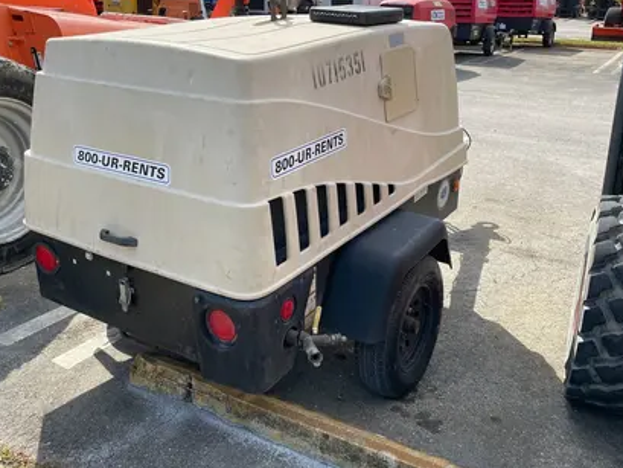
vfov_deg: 40.7
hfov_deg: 52.5
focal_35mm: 35
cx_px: 285
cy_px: 222
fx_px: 630
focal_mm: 4.2
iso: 32
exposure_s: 1/1553
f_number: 1.6
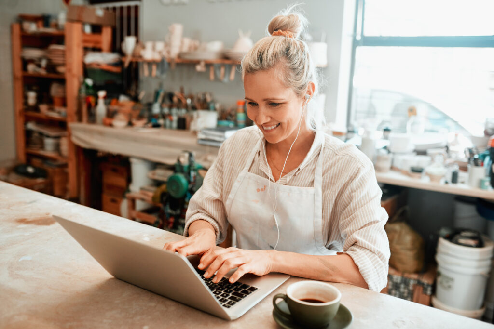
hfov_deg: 54.4
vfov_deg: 37.9
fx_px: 480
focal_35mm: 35
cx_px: 247
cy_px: 164
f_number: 2.8
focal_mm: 35
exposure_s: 1/250
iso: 250
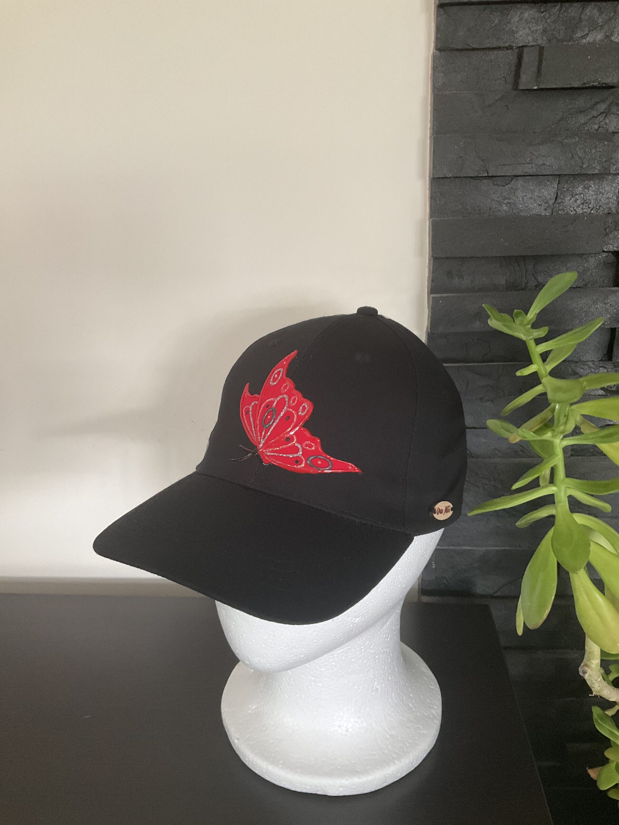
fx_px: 691
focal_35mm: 29
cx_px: 310
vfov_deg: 61.7
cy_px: 412
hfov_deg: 48.2
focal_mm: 3
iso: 200
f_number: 1.8
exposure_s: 1/60
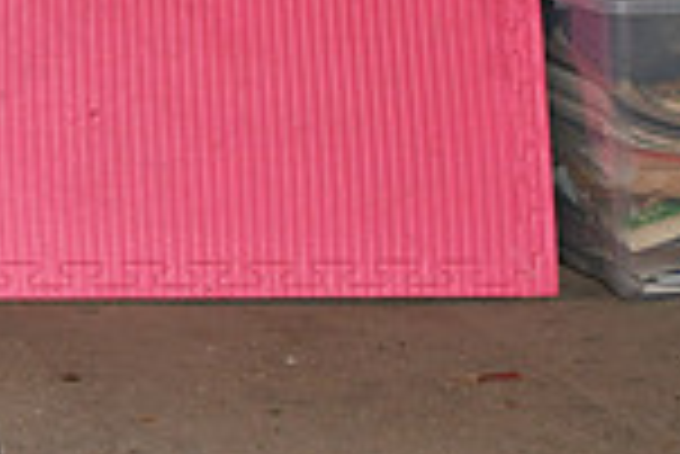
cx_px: -540
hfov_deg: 13.4
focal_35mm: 138
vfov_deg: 9.5
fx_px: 2609
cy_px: -371
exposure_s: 1/250
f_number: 2.8
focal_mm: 24
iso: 500
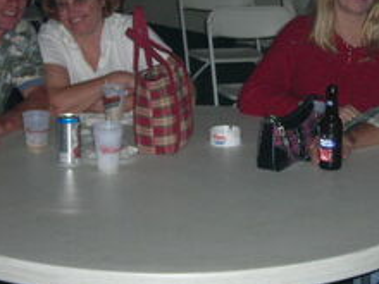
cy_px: 100
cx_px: 202
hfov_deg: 19.6
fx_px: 1095
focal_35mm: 100
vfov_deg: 14.8
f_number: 3.6
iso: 200
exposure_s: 1/60.1
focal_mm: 9.1
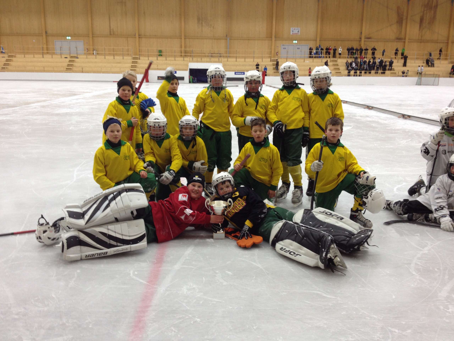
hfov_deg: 52.6
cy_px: 170
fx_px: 459
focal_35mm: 35
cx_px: 227
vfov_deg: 40.7
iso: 64
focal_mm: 4.28
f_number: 2.4
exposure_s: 1/20
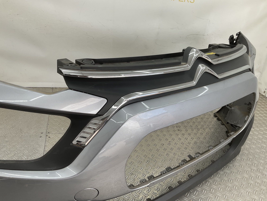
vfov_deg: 48.2
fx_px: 224
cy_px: 100
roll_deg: -10.1
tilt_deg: -29.3
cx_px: 134
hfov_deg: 61.7
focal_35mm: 29
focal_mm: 3
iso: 16
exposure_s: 1/118
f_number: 1.8
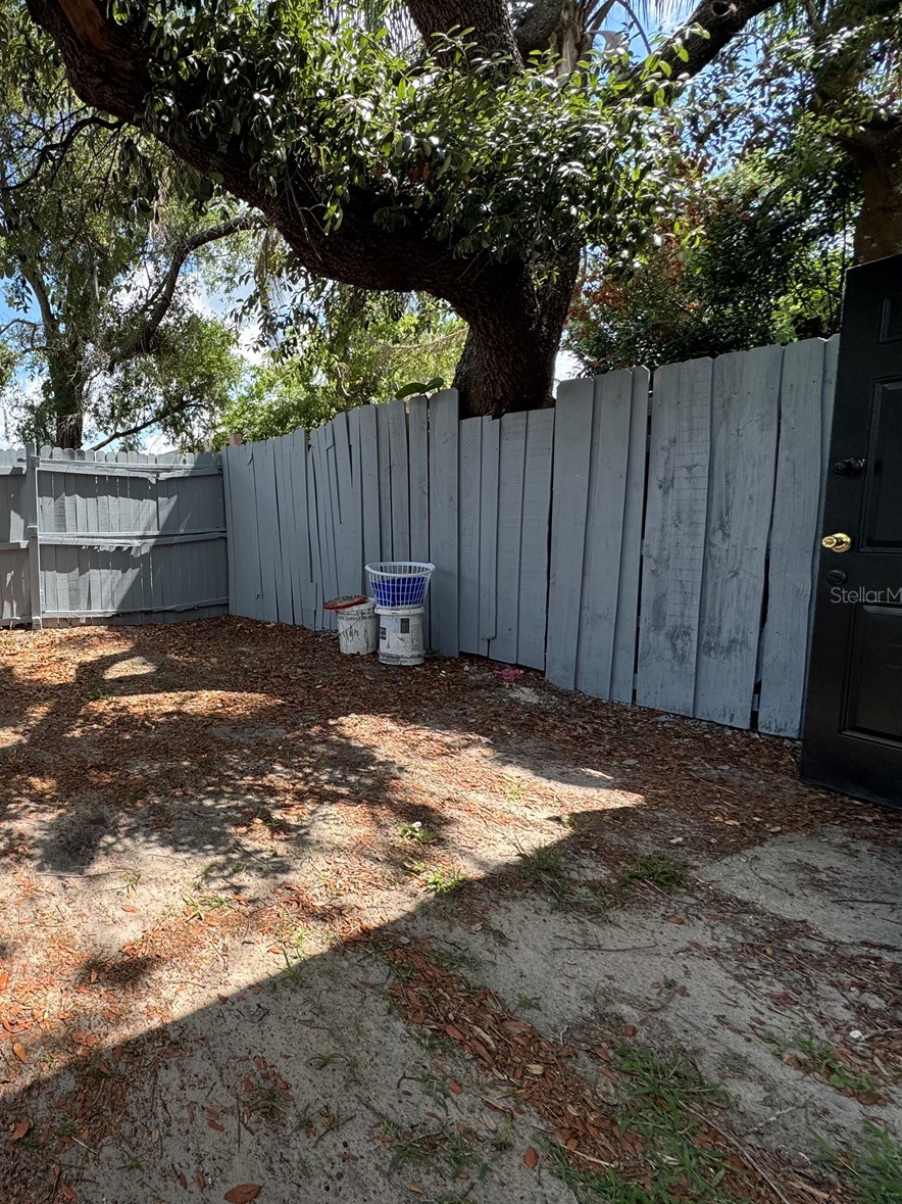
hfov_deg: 59.7
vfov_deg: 84.7
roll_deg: +1.6
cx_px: 110
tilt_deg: -6.1
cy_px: 594
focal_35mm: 19
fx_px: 660
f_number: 2.2
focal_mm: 2.22
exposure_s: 1/473
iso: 40
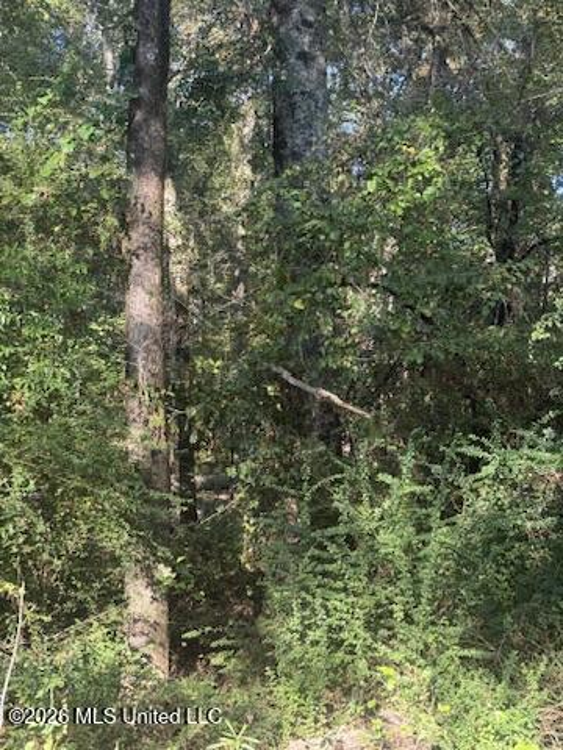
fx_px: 1041
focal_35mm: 48
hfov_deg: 30.3
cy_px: 375
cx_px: 282
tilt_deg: +2.7
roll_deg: -1.0
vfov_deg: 39.7
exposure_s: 1/345
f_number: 1.78
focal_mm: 6.76
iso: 100
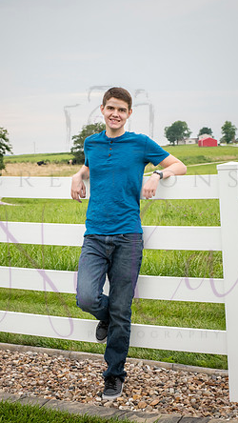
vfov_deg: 25.0
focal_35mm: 85
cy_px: 212
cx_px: 112
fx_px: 953
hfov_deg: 14.2
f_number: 10
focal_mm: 80
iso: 640
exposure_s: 1/320
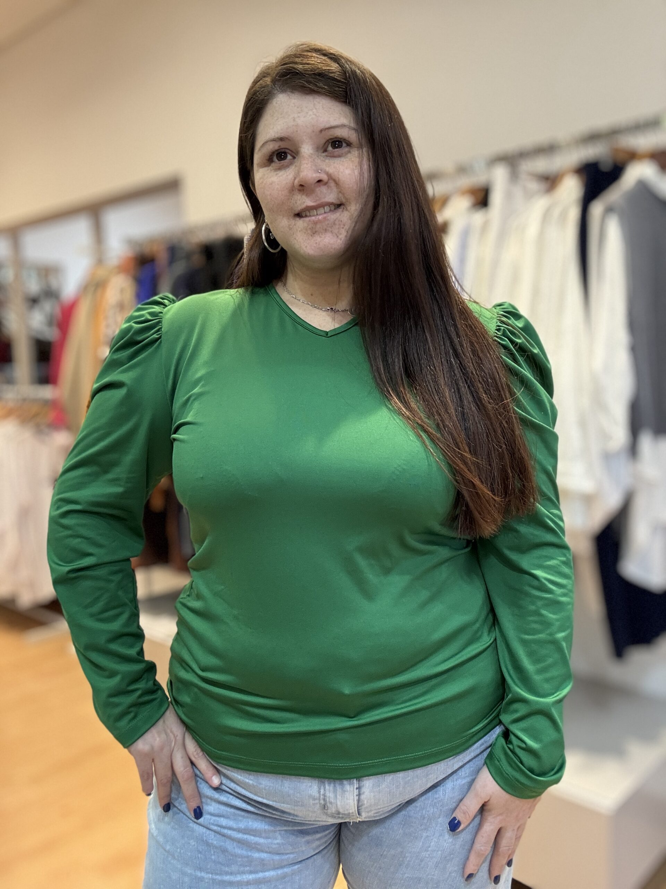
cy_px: 444
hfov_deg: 46.8
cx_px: 333
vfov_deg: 60.0
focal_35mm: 30
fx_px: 770
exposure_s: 1/50
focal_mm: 2.69
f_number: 1.9
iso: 160
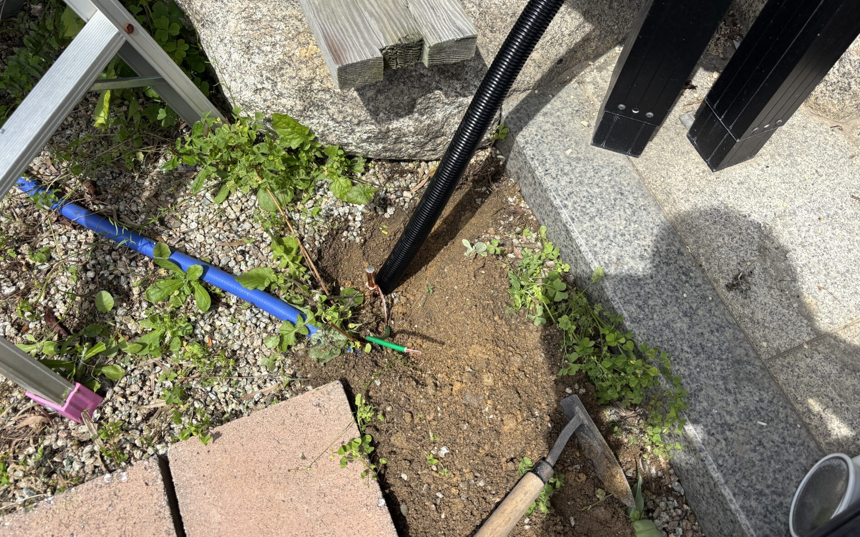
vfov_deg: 44.4
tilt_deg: -61.8
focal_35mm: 28
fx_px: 656
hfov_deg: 66.5
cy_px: 235
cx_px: 426
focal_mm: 5.96
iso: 50
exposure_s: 1/2398
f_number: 1.6
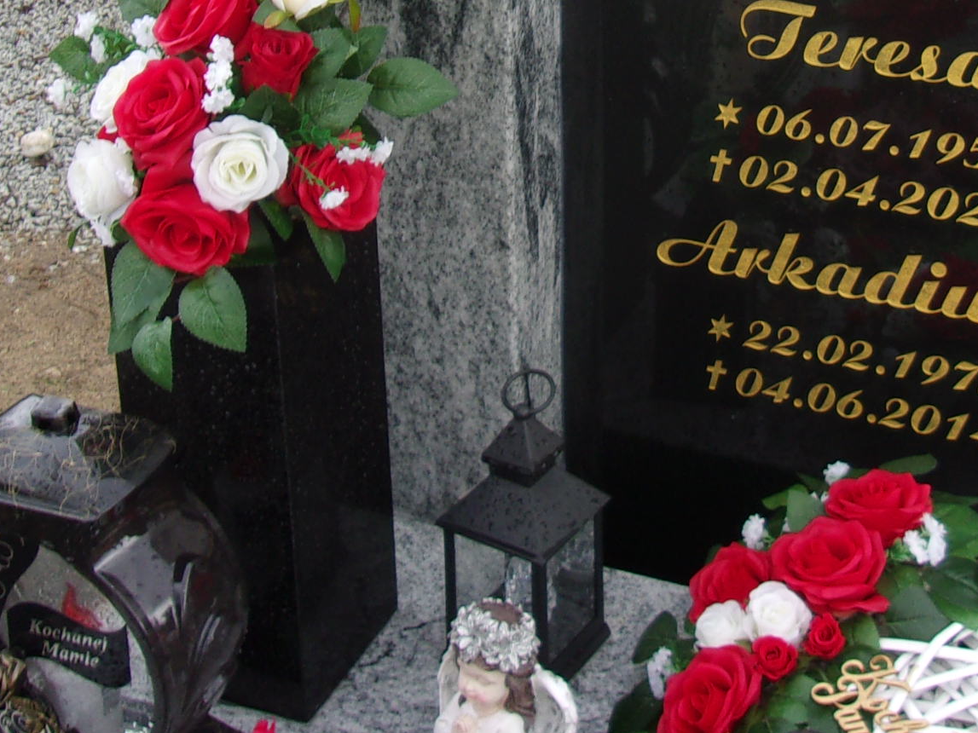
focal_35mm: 61
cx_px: 622
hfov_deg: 31.5
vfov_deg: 22.8
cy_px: -51
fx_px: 1723
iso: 80
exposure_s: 1/70
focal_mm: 4.9
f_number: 3
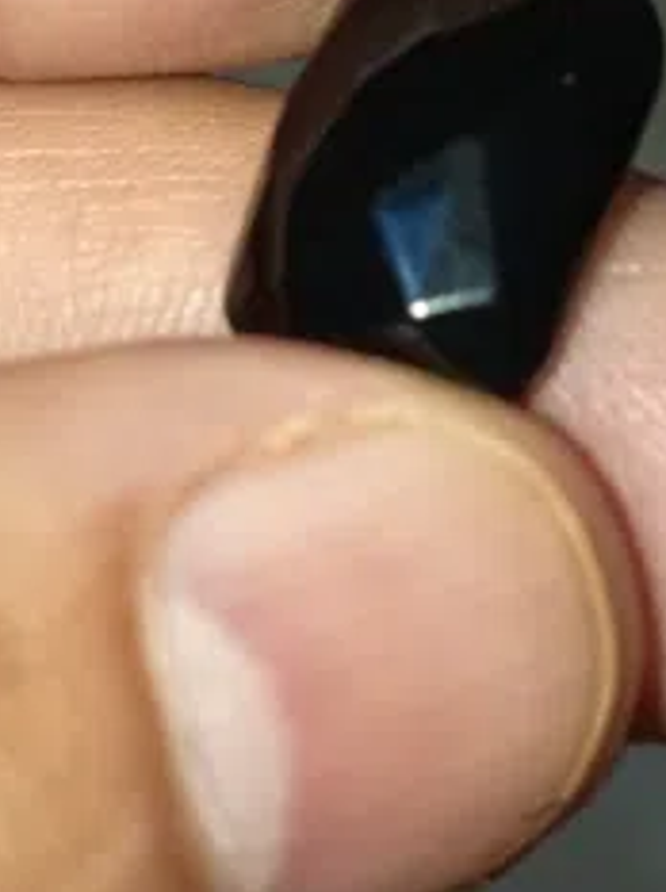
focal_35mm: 86
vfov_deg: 22.6
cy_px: 241
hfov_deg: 17.1
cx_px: 421
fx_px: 2212
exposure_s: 1/50
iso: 235
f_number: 1.7
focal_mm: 5.24
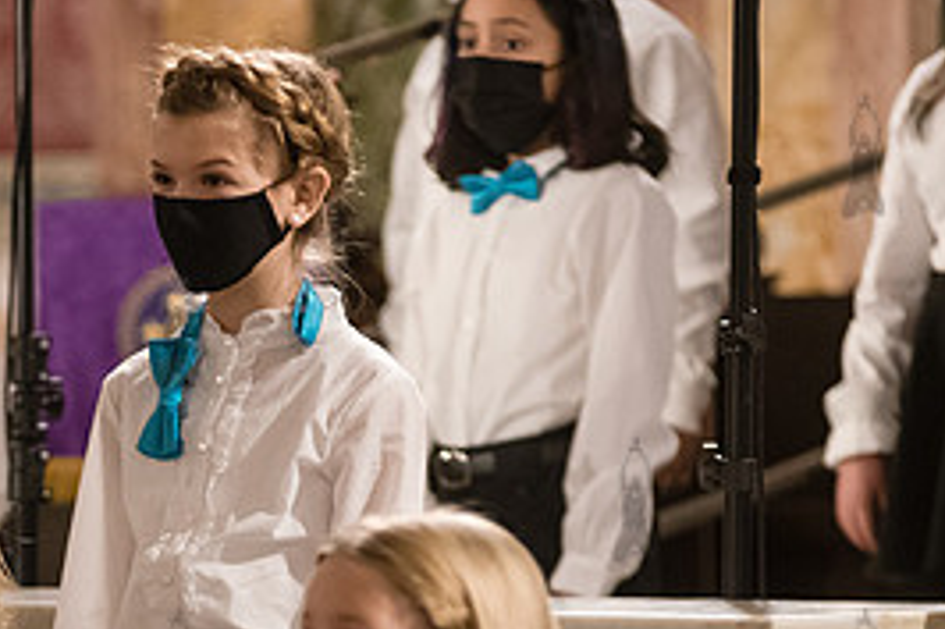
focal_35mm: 338
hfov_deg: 6.1
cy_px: 670
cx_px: 174
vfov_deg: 4.1
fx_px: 8867
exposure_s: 1/200
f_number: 4
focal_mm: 155
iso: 4000
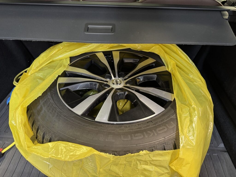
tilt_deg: -36.8
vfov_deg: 56.8
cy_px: 88
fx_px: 164
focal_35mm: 24
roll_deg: -1.4
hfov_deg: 71.6
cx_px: 118
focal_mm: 6.76
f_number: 1.78
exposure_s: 1/49
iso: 500
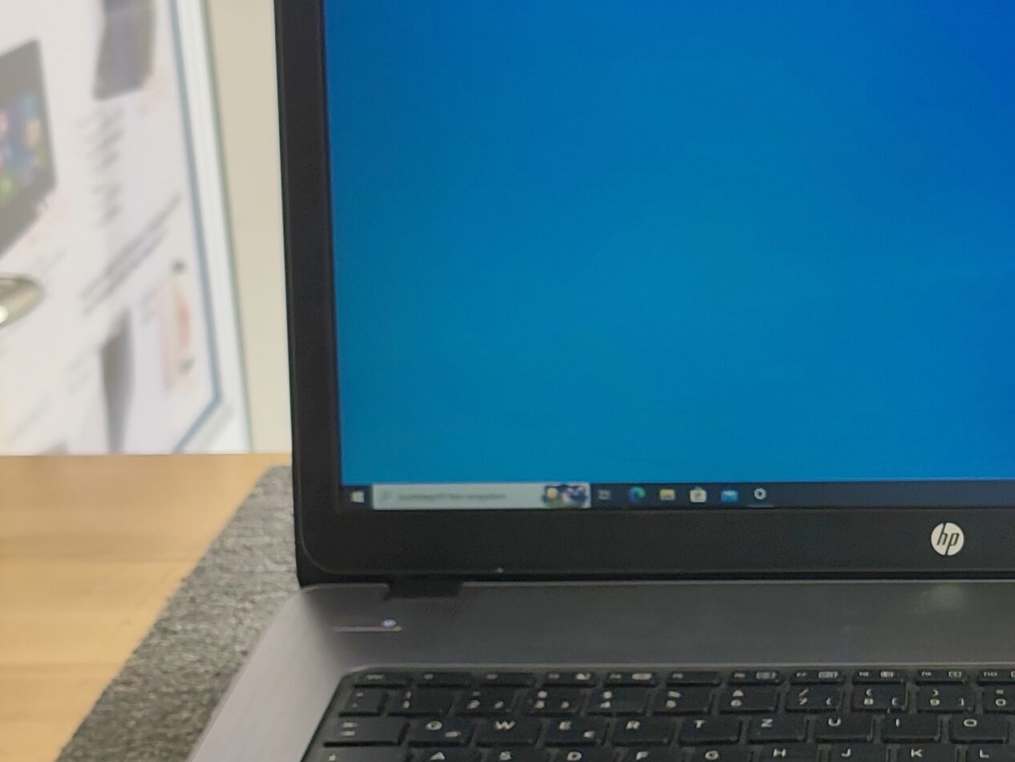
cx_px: 943
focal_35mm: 93
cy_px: 443
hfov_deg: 20.6
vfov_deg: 15.9
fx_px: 2727
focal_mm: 6.07
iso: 160
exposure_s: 1/100
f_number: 1.7
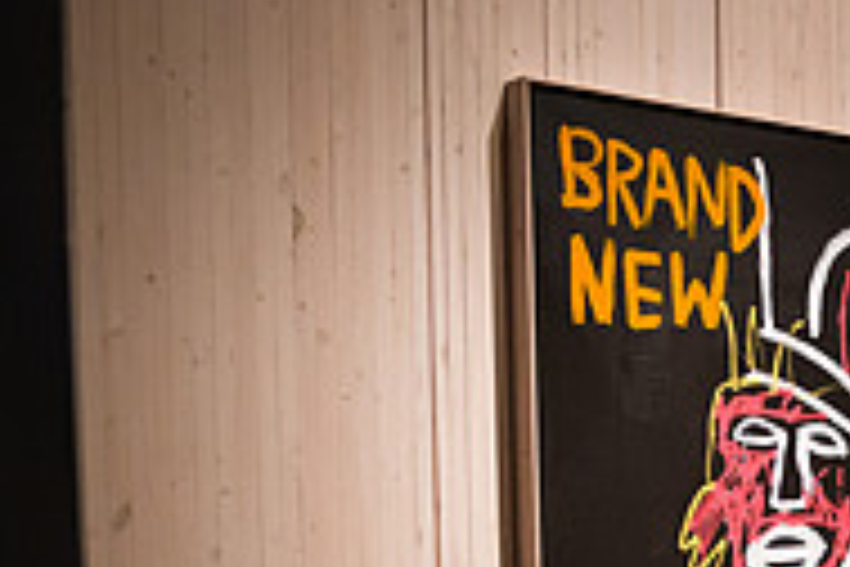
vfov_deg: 16.0
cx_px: 1124
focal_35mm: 83
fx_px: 1960
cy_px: 630
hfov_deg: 21.9
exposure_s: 1/500
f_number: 3.2
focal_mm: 27
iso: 3200
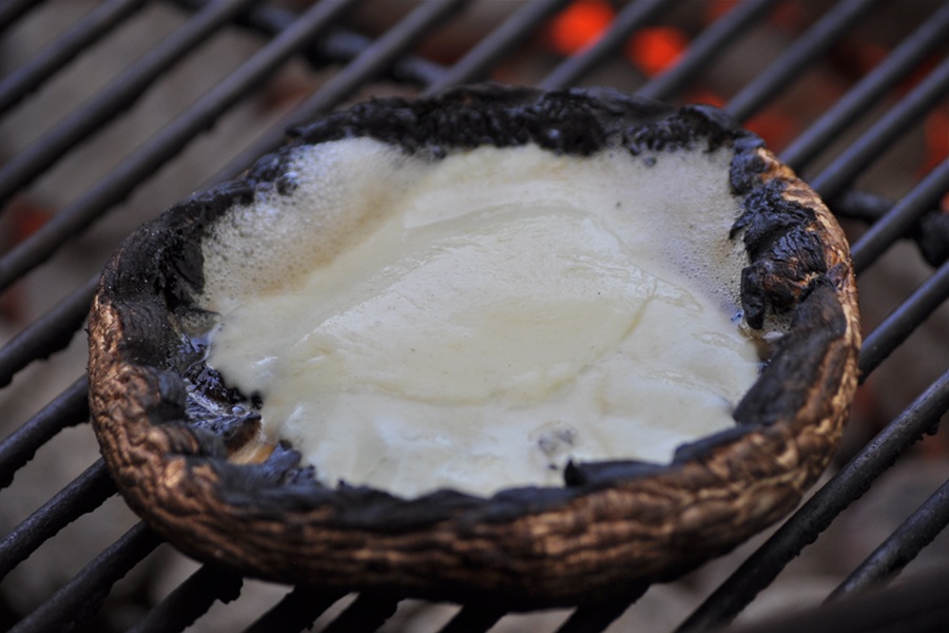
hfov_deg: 10.2
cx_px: 474
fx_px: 5338
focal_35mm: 202
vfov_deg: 6.8
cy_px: 316
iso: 200
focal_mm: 135
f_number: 6.3
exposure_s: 1/160
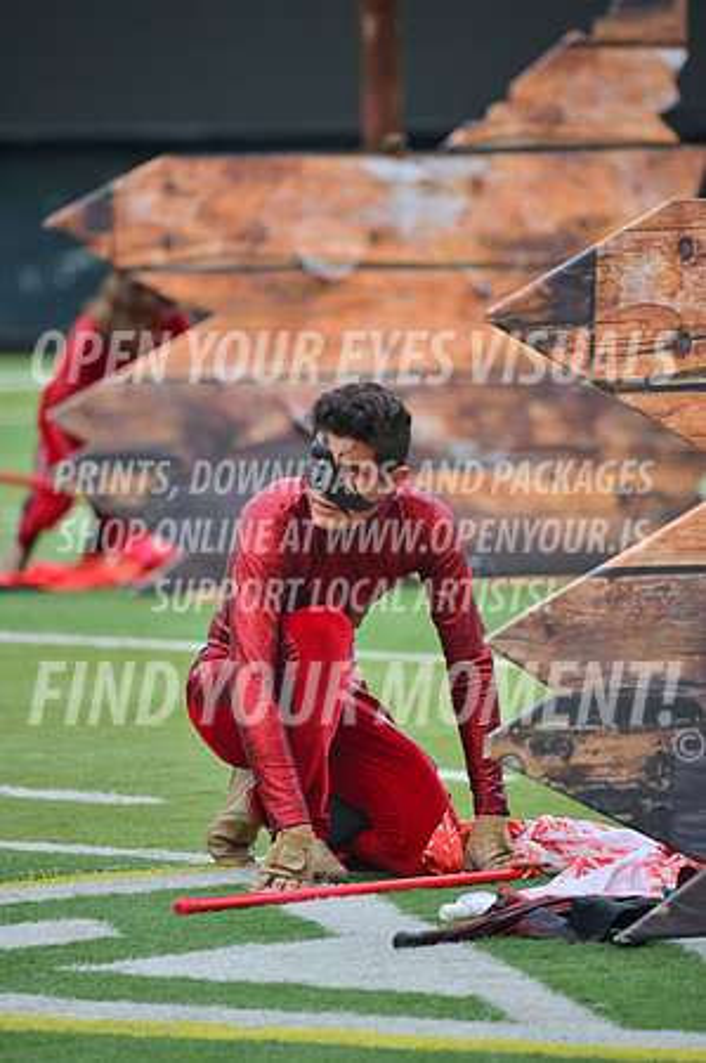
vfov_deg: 5.2
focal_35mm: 400
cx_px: 353
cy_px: 532
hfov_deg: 3.4
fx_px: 11793
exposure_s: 1/500
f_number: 5.6
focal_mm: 400
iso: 200
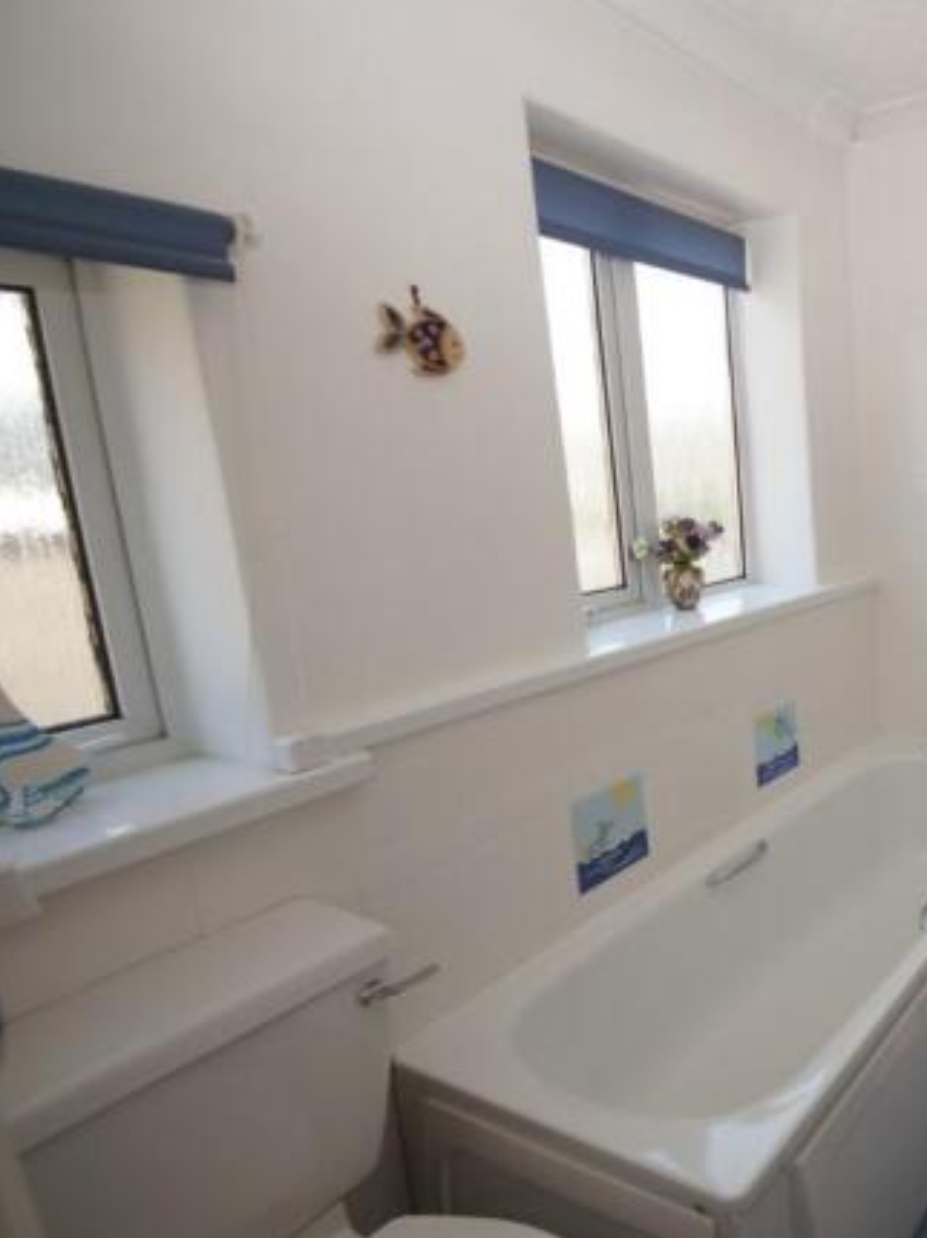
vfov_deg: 76.4
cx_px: 936
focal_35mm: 22
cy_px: 615
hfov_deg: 49.3
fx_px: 786
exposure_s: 1/60
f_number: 4
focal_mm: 10
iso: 100
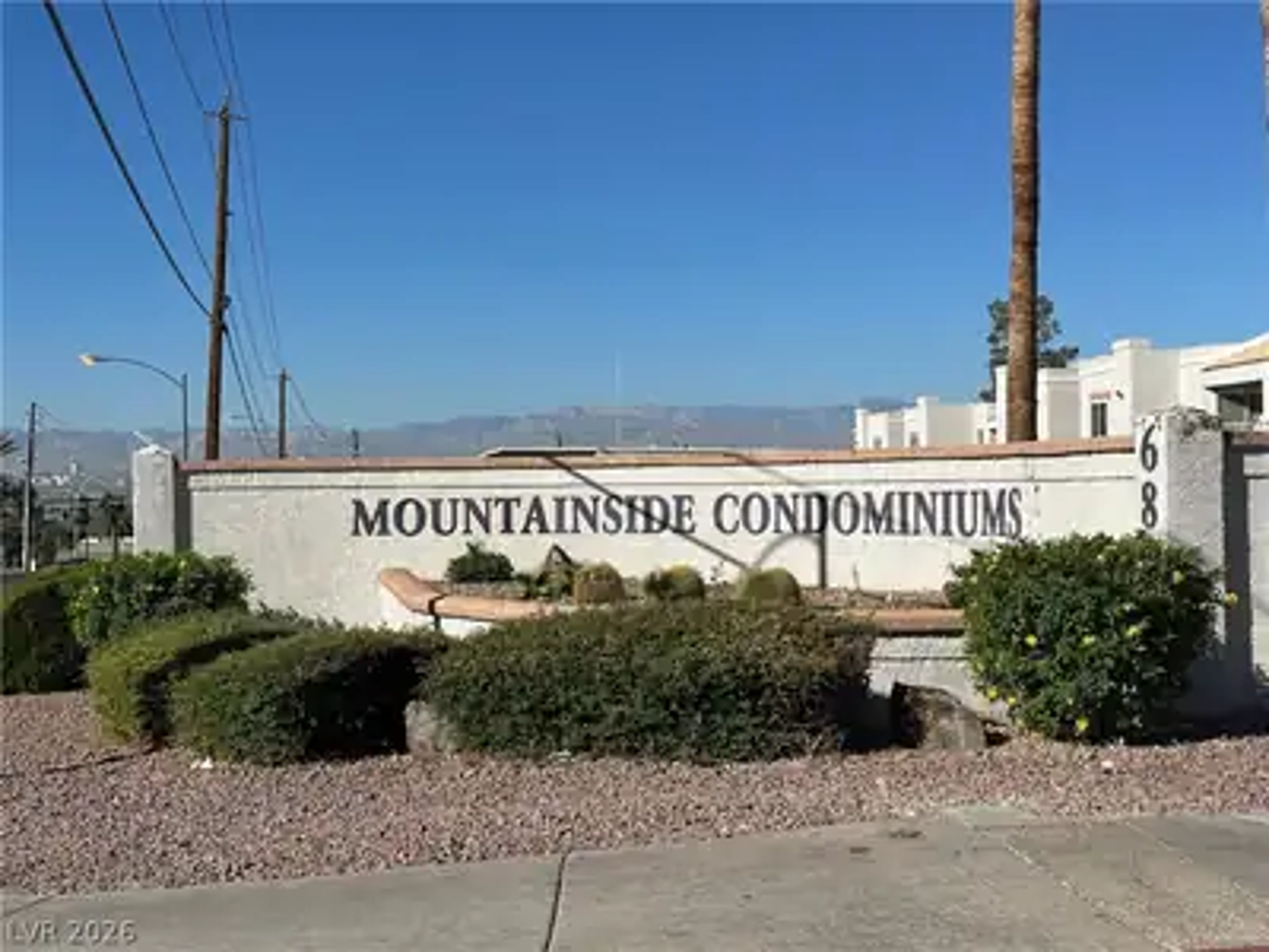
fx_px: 1760
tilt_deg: -1.5
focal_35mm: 48
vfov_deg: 30.3
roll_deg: +0.4
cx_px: 634
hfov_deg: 39.7
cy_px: 476
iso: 64
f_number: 1.78
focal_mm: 6.86
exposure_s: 1/7092
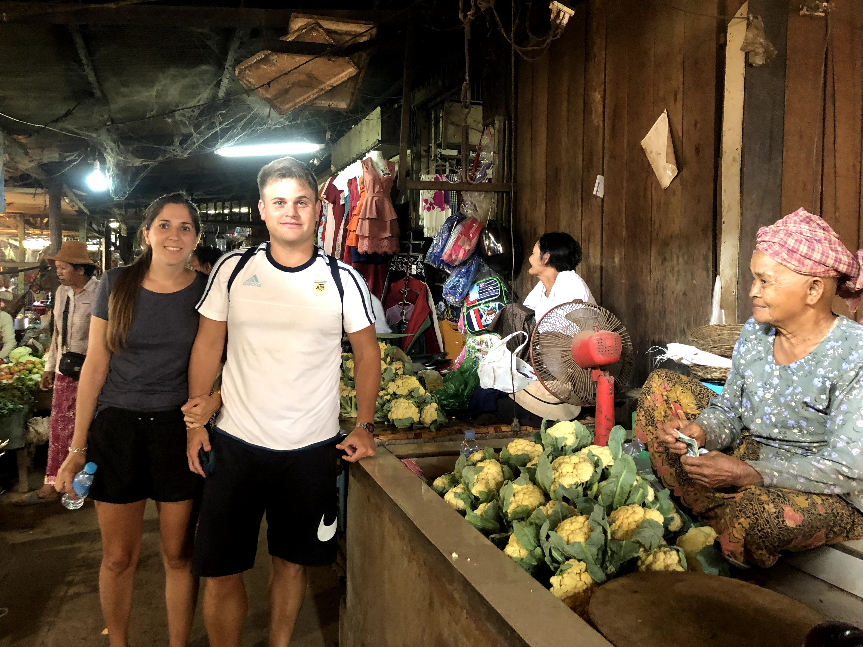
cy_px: 324
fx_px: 698
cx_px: 432
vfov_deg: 49.7
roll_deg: -0.1
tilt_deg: -6.7
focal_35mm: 28
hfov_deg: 63.4
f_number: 1.8
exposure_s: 1/10
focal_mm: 3.99
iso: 100
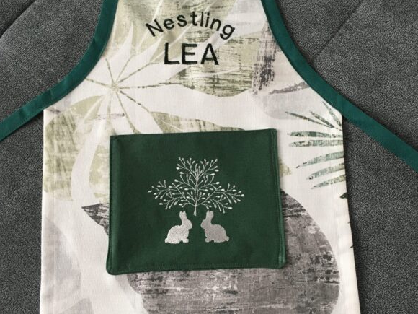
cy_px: 154
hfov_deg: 60.0
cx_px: 208
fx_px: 362
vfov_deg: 46.8
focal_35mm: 30
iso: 125
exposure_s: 1/33
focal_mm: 4.15
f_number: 2.2
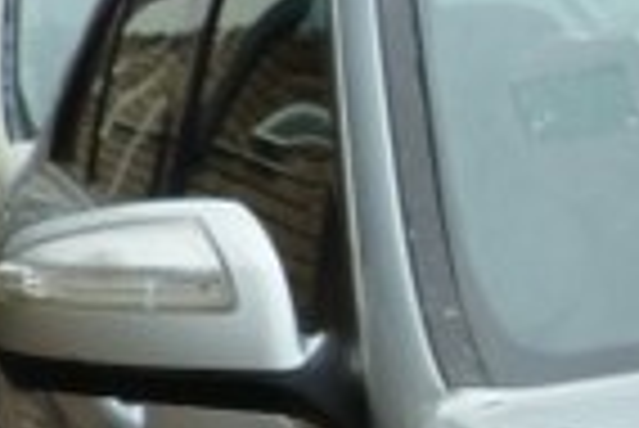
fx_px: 2594
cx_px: 1408
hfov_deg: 12.0
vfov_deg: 8.7
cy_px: 969
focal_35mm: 146
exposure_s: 1/200
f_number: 4
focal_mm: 4.5
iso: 125
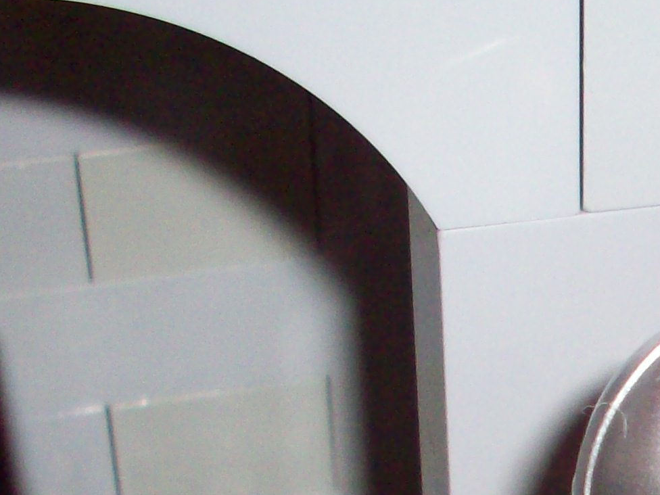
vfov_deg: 11.4
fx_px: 2383
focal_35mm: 125
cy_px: 742
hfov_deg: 15.2
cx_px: 811
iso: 160
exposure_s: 1/45.3
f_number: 2.8
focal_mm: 6.2
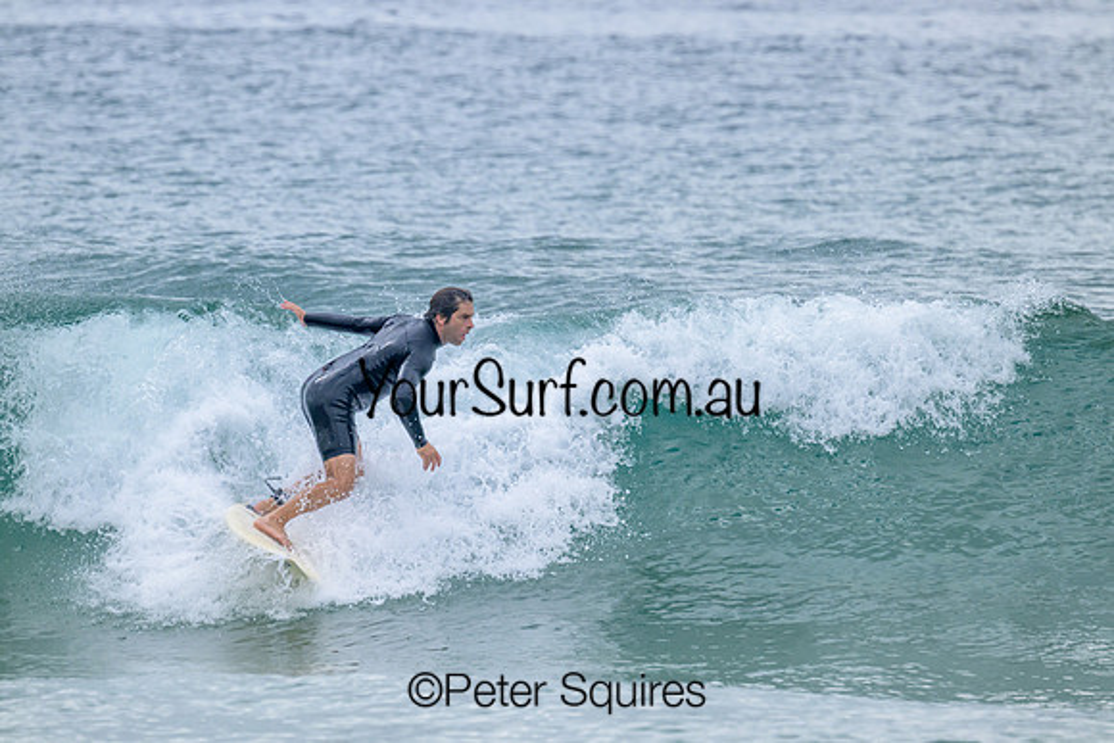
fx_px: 19333
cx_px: 557
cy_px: 372
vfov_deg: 2.2
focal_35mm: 625
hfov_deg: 3.3
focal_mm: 610
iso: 1250
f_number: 11
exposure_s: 1/2000
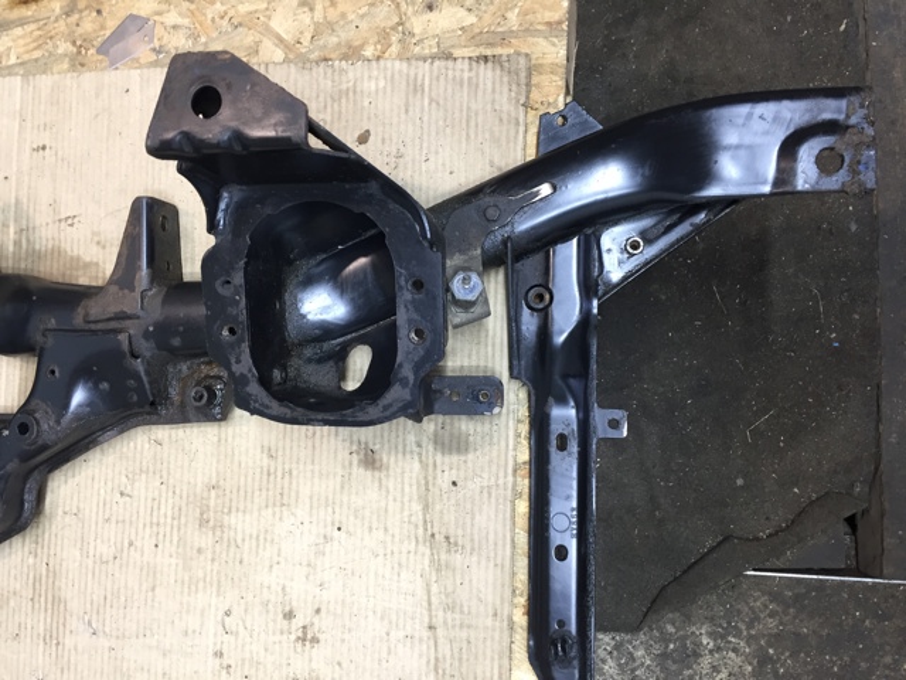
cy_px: 340
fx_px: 759
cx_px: 453
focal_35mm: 29
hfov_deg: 61.7
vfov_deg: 48.2
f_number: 2.2
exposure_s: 1/33
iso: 125
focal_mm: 4.15
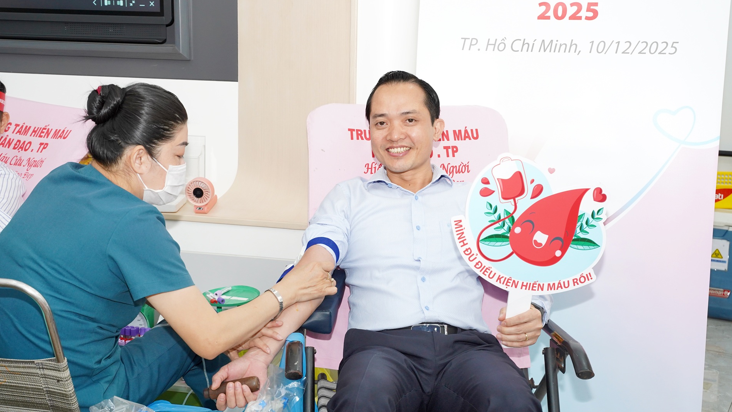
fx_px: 990
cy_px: 196
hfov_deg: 40.6
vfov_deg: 23.5
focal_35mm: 51
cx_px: 363
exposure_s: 1/125
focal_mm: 48
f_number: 5.6
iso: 1250
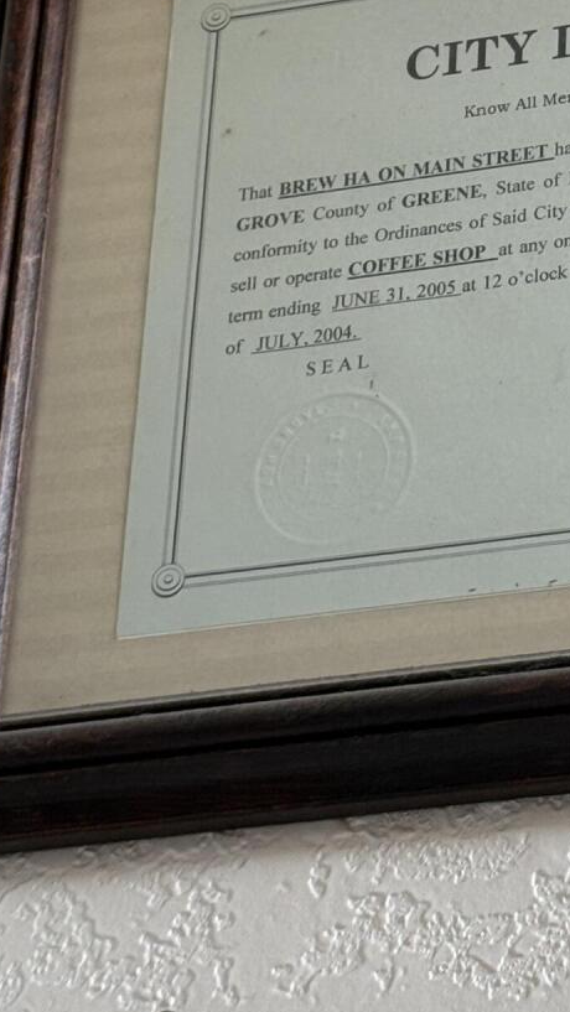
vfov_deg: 16.5
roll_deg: -0.3
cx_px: 654
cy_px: 109
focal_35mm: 128
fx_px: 3437
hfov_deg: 9.4
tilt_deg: +33.3
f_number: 1.78
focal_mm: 6.76
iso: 100
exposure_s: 1/88
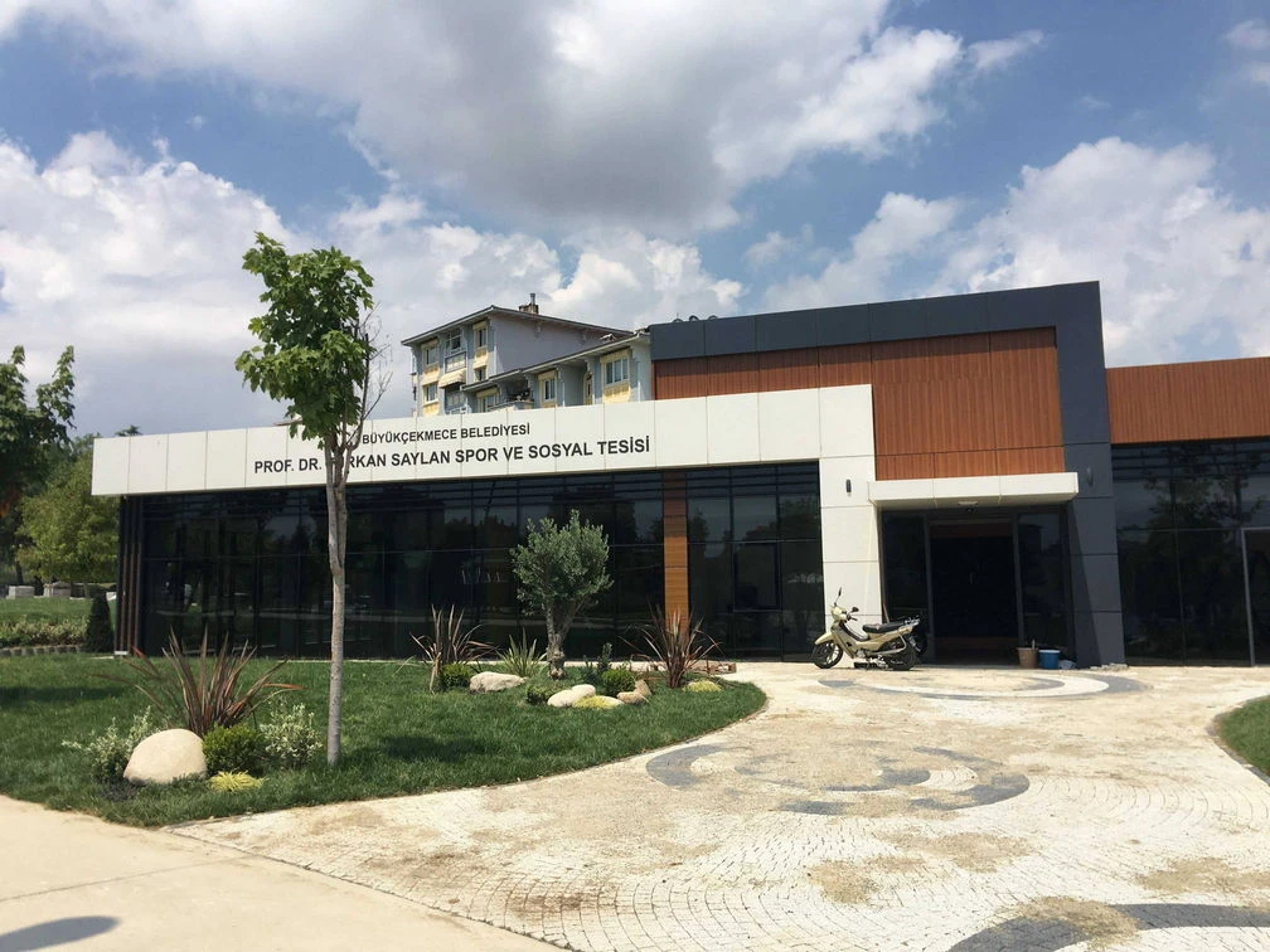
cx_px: 635
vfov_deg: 48.2
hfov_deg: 61.7
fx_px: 1064
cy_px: 476
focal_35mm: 29
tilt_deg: +8.8
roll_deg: +1.8
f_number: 2.2
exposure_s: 1/2404
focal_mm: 4.15
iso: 25
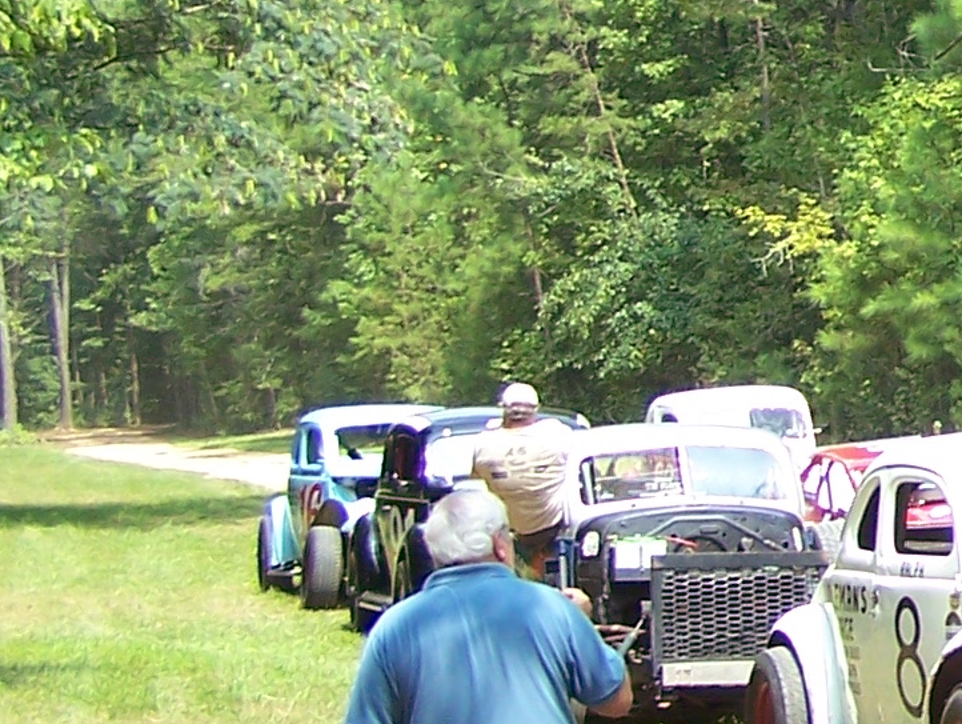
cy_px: -4
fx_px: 4145
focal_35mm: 149
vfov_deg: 9.9
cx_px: 1721
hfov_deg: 12.2
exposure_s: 1/400
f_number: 2.8
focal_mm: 6.3
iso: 80
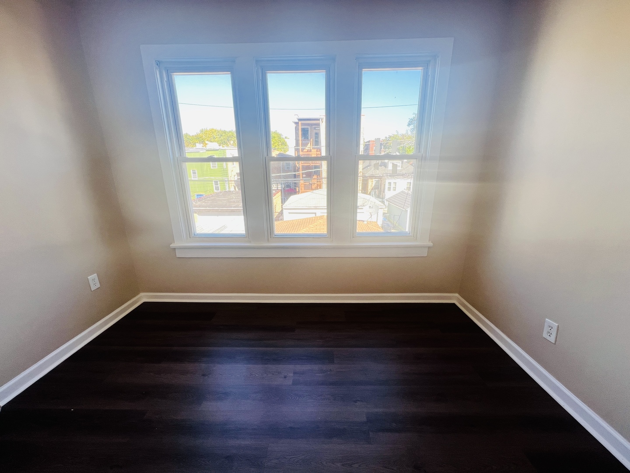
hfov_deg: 106.2
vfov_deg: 89.9
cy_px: 236
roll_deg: +1.4
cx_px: 315
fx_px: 237
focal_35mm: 13
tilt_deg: -15.6
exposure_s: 1/99
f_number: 1.8
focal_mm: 1.57
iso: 40
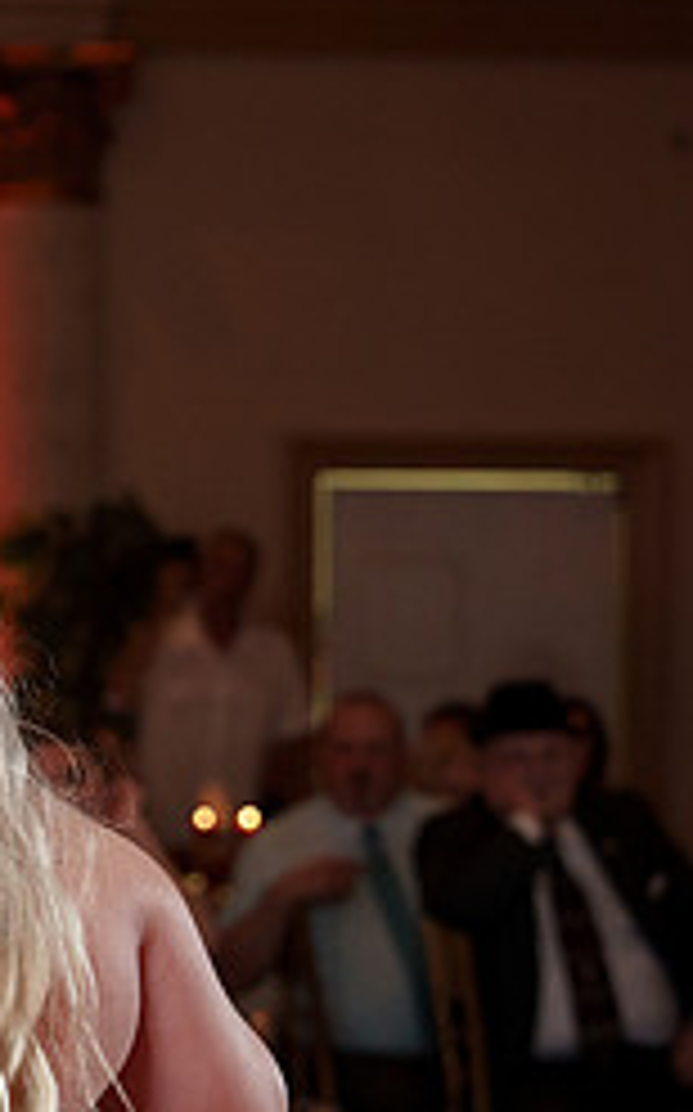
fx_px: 5297
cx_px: -399
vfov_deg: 12.0
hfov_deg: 7.3
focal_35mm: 175
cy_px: 665
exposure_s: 1/200
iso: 2000
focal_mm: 70
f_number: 4
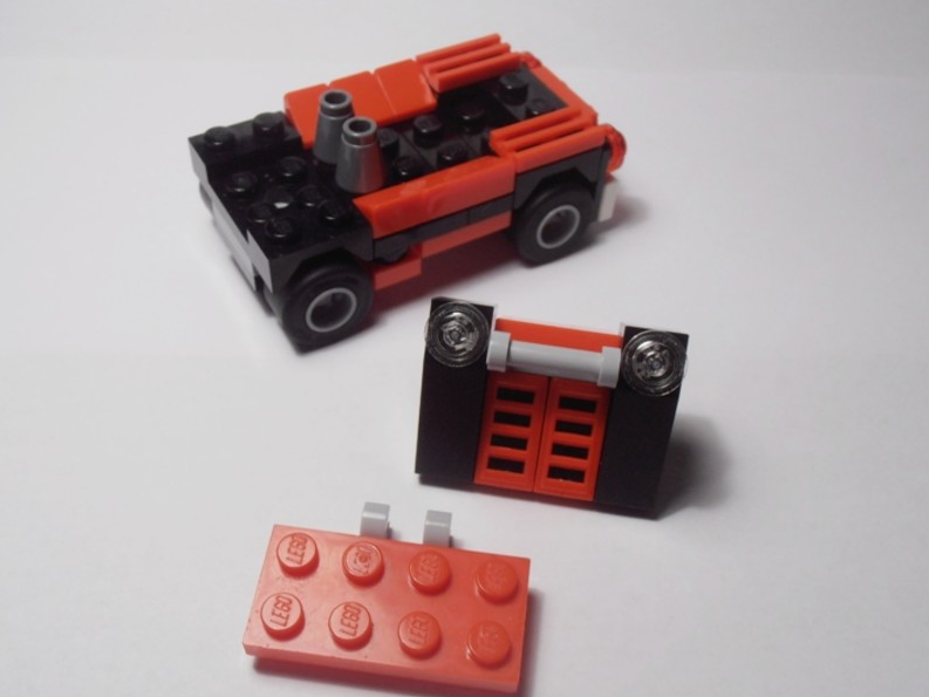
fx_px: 1127
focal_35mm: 42
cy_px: 381
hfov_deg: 44.8
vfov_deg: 34.3
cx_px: 442
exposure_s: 1/60
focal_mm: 6.61
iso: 80
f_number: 3.9
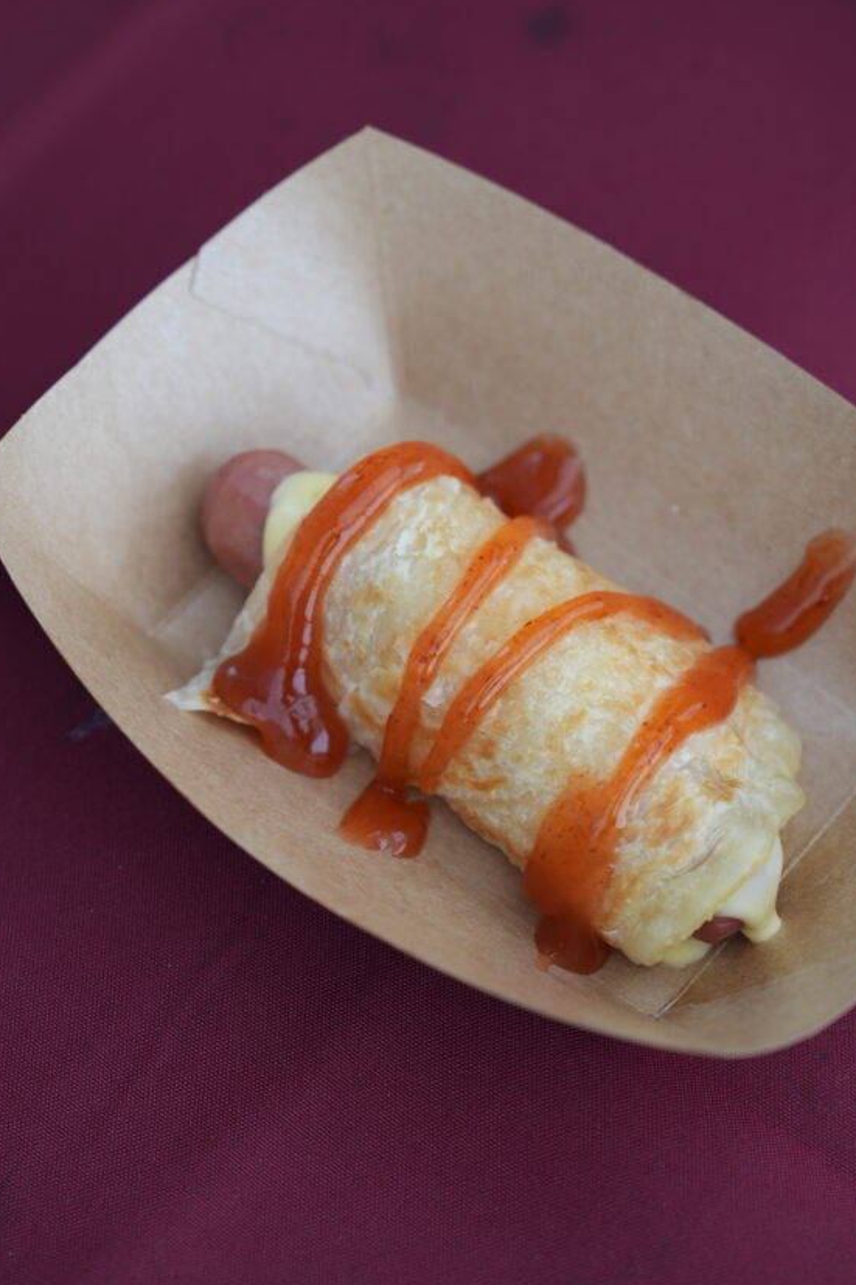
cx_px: 487
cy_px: 615
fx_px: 2961
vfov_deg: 24.5
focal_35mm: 83
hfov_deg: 16.4
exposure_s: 1/200
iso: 400
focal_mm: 67
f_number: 4
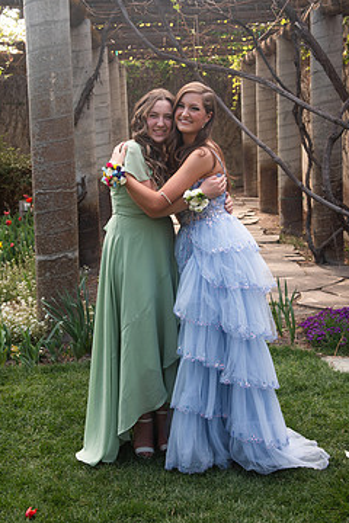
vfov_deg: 33.3
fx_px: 872
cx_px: 174
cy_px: 218
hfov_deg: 22.6
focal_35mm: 60
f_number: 5.6
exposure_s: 1/125
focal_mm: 48
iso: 250
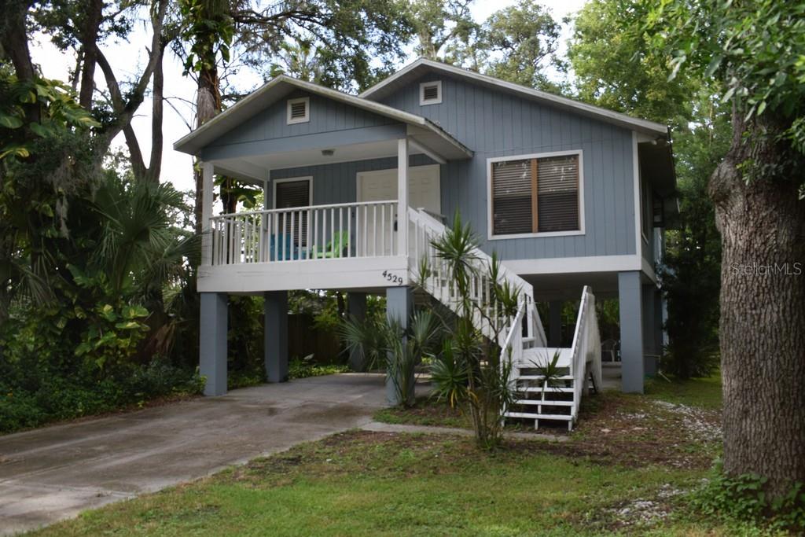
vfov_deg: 40.0
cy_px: 268
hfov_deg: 57.2
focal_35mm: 33
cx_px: 402
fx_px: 738
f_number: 8
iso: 400
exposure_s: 1/250
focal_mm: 22
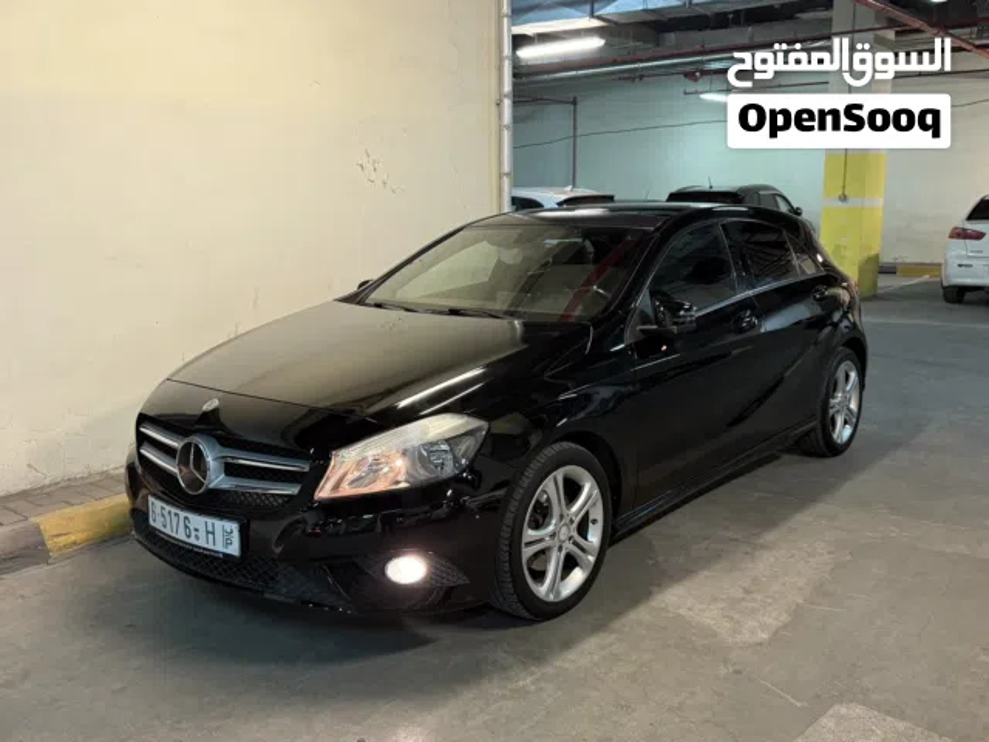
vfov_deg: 56.8
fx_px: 686
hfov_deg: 71.6
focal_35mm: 24
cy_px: 371
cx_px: 494
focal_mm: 6.76
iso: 320
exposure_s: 1/50
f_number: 1.78
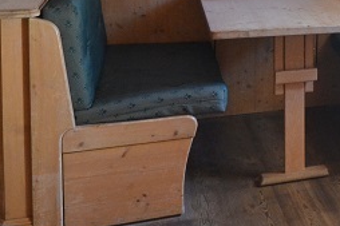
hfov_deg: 25.3
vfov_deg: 19.4
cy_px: -64
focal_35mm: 65
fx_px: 613
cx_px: 477
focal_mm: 11
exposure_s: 1/60
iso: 1250
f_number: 2.8
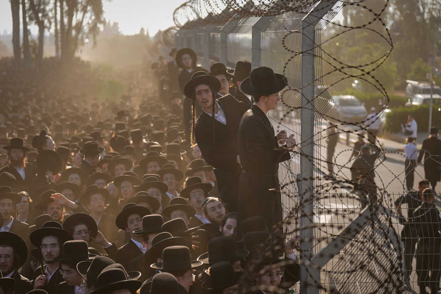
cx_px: 220
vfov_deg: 19.4
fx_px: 857
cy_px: 147
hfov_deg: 28.9
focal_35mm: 70
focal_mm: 70
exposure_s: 1/800
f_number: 2.8
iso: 50
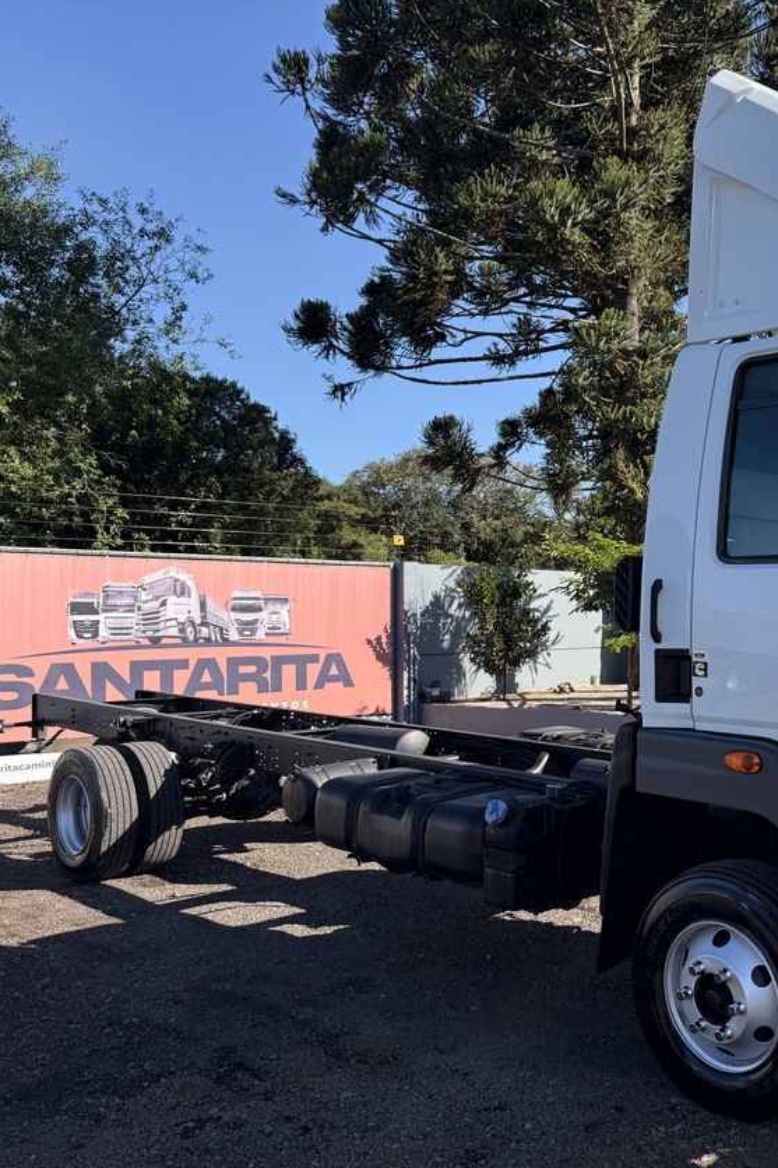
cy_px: 591
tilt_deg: +3.4
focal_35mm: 34
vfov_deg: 55.8
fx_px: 1103
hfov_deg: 37.0
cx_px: 660
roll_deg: +0.5
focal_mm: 6.76
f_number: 1.78
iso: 80
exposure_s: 1/3425
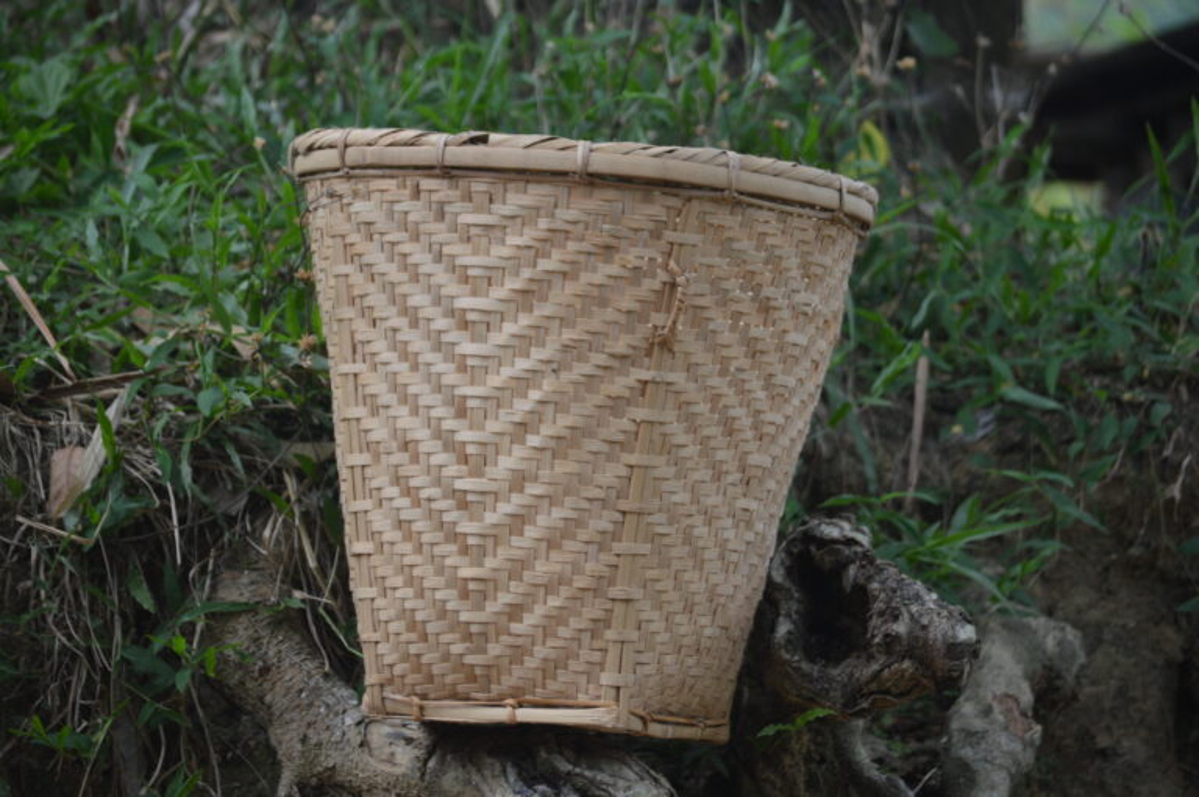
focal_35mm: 150
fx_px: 4992
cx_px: 600
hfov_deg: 13.7
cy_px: 398
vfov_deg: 9.1
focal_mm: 100
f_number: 4.5
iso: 200
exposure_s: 1/250
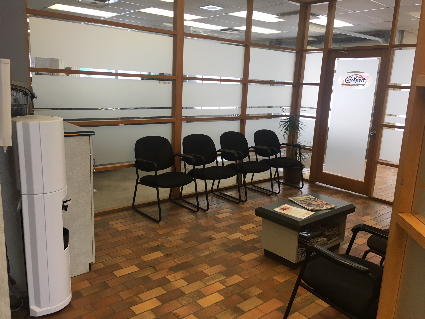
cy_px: 160
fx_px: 356
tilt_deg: -11.5
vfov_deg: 48.2
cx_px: 212
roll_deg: -1.1
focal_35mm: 29
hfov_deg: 61.7
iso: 25
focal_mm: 4.15
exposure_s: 1/30
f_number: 2.2
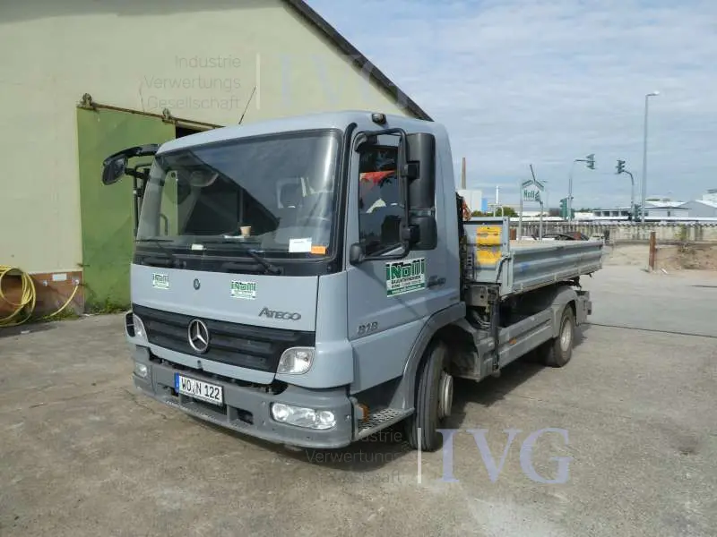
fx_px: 497
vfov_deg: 56.8
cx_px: 358
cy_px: 268
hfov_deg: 71.6
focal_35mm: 24
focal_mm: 4.3
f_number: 3.3
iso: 80
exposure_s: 1/800
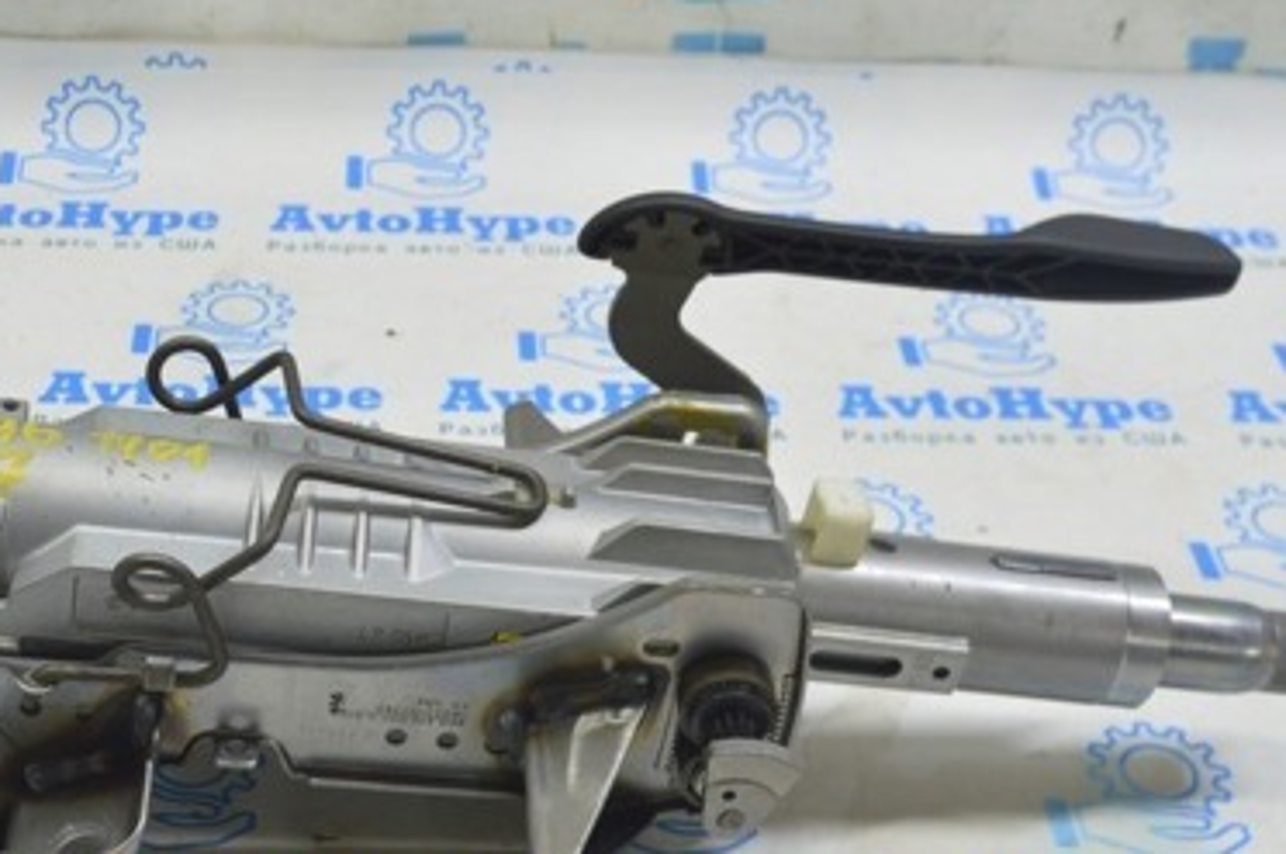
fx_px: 2212
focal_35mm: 62
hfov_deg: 32.0
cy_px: 586
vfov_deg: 21.7
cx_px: 380
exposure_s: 1/20
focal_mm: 24
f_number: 5.6
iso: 400
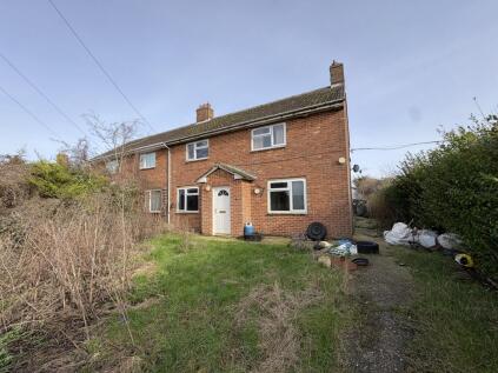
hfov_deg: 102.1
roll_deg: +0.7
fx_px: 201
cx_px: 249
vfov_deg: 85.6
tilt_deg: +4.9
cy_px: 186
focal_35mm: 14
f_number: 2.2
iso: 40
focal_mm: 2.22
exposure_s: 1/675
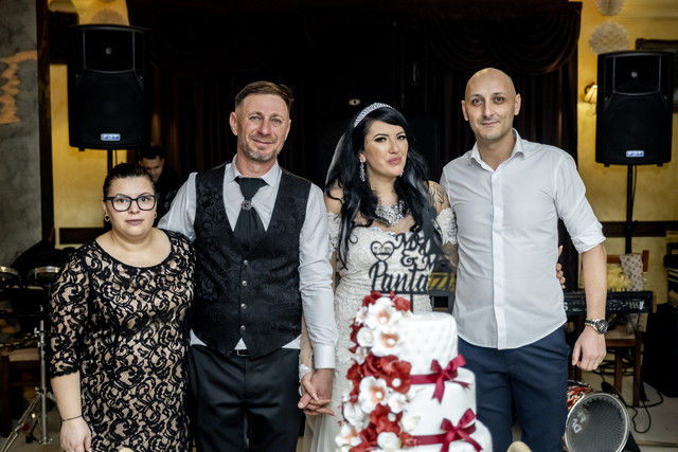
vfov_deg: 27.0
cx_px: 339
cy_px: 226
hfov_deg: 39.6
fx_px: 942
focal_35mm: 50
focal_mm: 33.2
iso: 1250
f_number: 2.8
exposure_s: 1/125
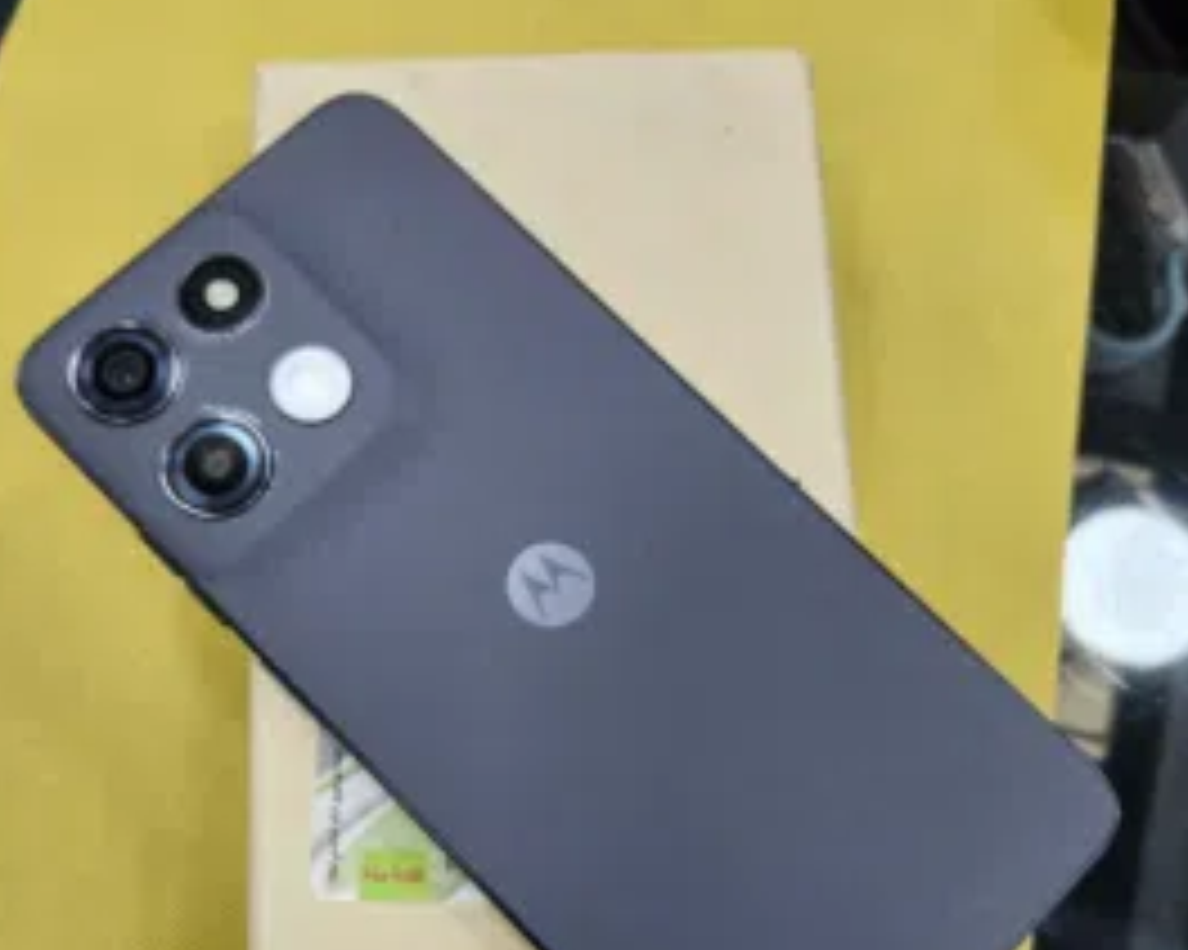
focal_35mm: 34
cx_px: 554
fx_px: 1195
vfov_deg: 42.6
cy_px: 648
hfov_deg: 52.8
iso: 40
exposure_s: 1/180
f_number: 1.8
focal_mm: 5.4
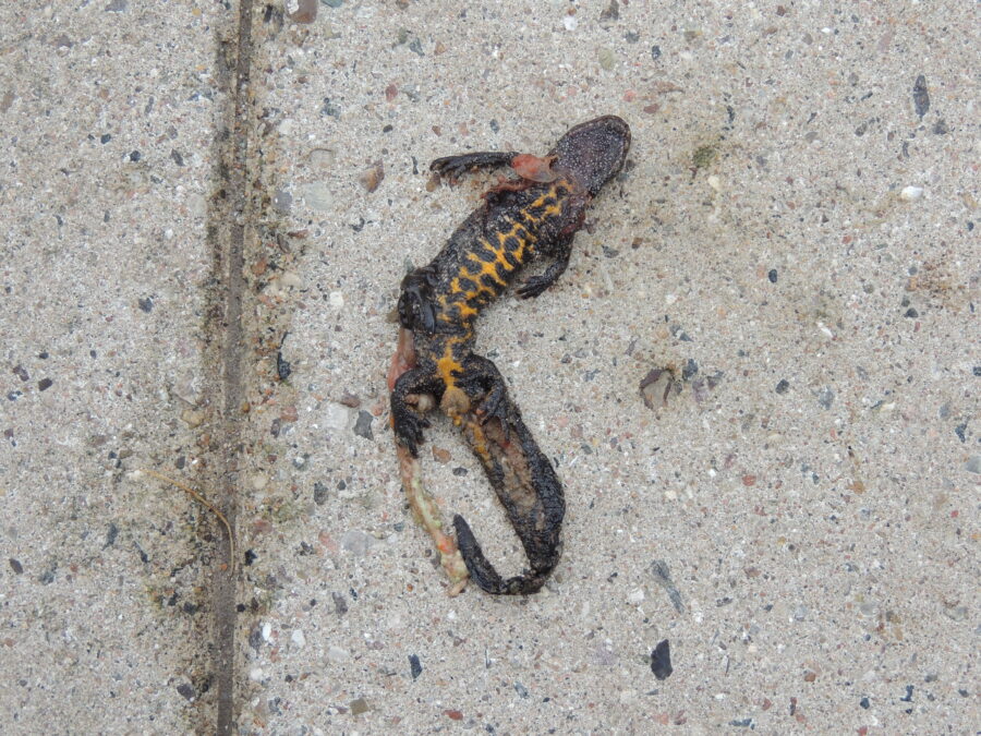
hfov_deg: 40.4
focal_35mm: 47
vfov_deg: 30.9
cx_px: 490
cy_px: 368
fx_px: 1332
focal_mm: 8.3
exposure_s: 1/160
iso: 100
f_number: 3.5
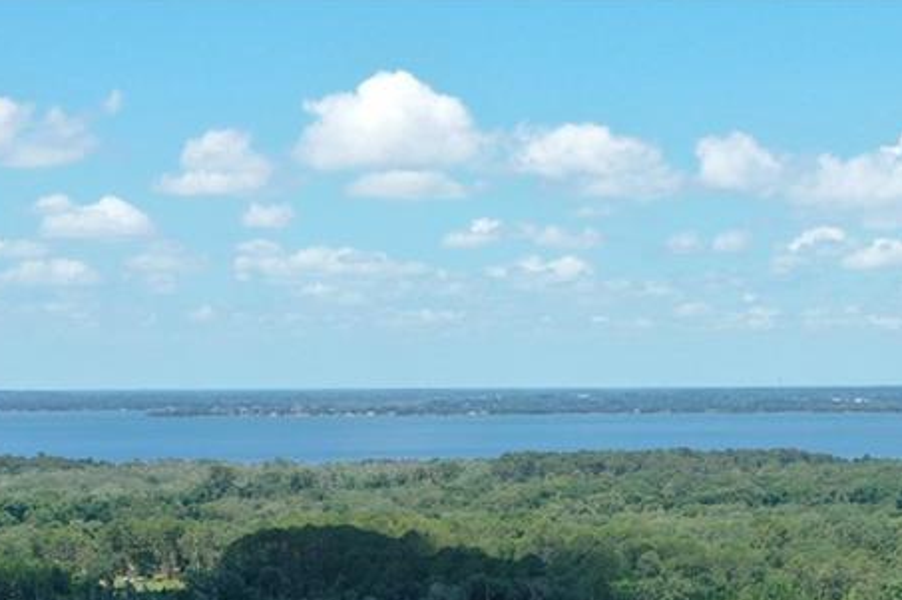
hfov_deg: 20.4
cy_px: 1056
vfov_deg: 12.6
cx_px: 705
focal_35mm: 99
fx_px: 2478
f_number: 5.6
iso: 100
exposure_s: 1/400
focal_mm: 10.26
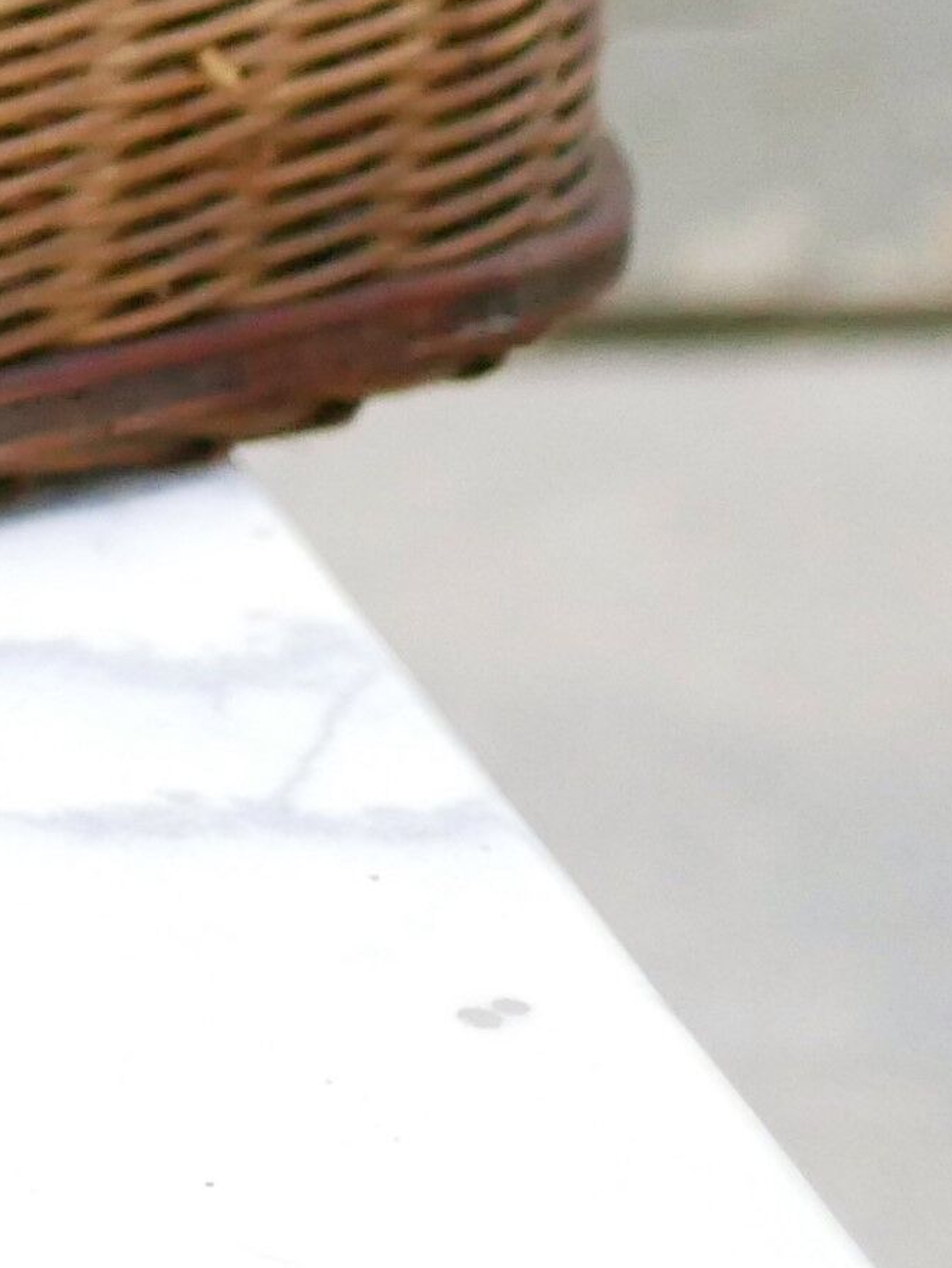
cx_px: -1440
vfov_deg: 9.2
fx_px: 7622
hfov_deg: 6.7
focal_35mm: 208
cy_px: -839
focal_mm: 20
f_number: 1.7
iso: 1250
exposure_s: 1/60
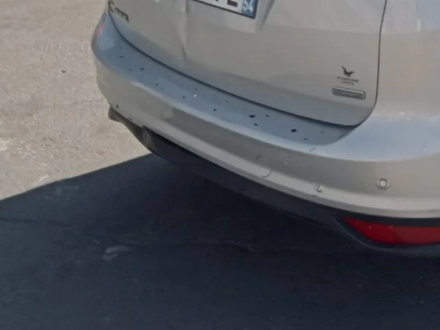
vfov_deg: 17.3
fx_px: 1055
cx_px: 515
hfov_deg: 22.0
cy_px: -11
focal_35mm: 83
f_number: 2.2
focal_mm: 3.46
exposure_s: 1/1236
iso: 100
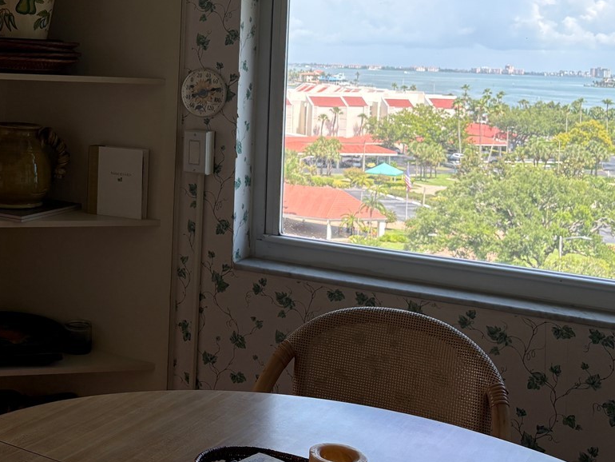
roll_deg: -1.1
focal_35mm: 54
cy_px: 69
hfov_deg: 34.3
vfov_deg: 26.4
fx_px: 960
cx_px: 109
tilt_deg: -0.7
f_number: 1.6
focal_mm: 5.96
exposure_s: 1/756
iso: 64
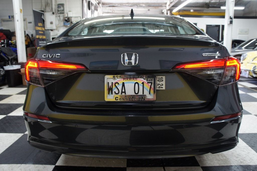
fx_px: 193
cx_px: 128
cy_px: 86
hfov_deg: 67.4
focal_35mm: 27
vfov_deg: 47.9
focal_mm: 18
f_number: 3.5
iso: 400
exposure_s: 1/30
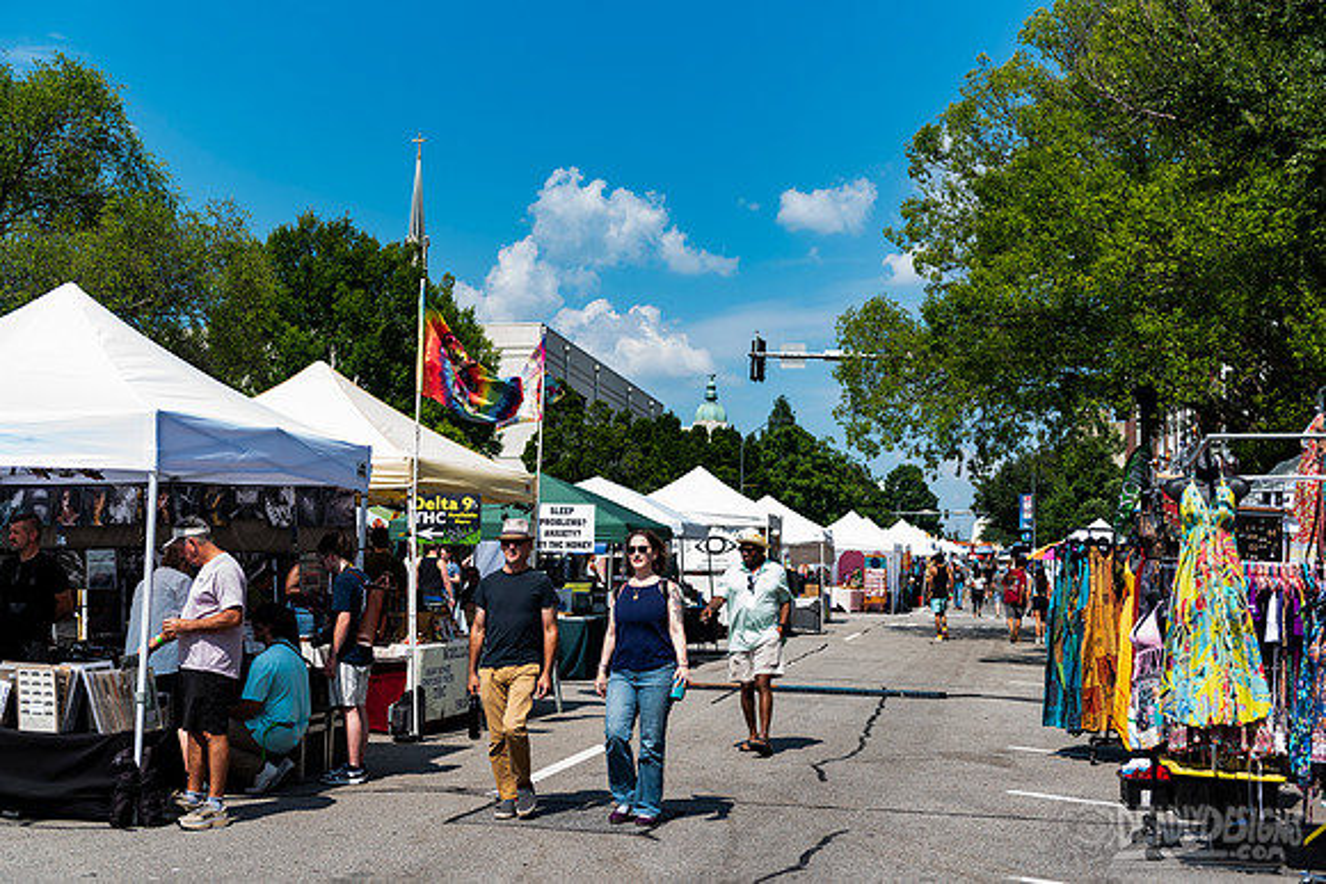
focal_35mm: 48
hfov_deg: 41.1
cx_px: 663
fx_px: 1768
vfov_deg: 28.1
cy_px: 442
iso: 200
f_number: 4
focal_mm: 48
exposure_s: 1/800
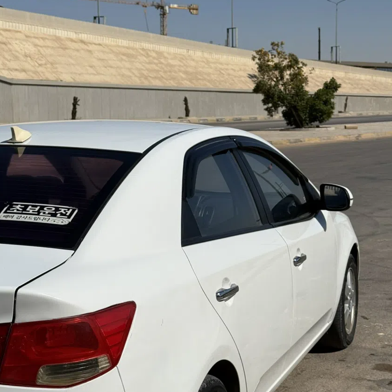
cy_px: 209
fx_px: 884
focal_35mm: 69
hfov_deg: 25.0
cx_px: 197
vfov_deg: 25.0
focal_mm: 6.76
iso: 50
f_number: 1.78
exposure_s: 1/13333
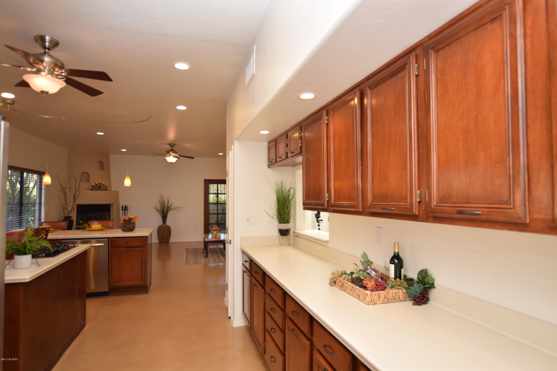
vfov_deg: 59.5
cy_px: 186
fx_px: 325
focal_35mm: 21
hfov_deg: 81.2
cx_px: 278
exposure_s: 1/60
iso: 100
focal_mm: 14
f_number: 4
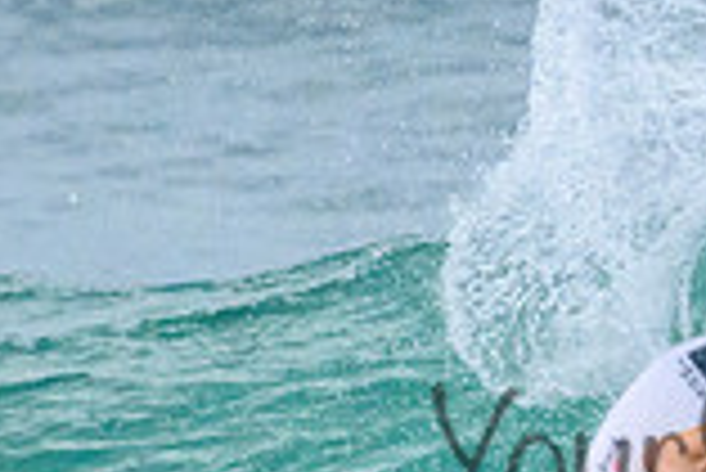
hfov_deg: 0.5
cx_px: 943
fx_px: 79929
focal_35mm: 4072
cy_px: 475
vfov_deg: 0.3
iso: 4500
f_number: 11
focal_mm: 800
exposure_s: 1/2000
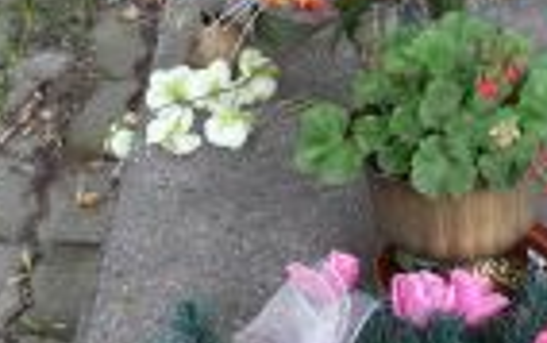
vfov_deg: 10.4
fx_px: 1865
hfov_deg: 16.7
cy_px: 8
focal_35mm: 125
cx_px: 358
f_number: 2.8
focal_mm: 7.4
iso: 100
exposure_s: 1/40
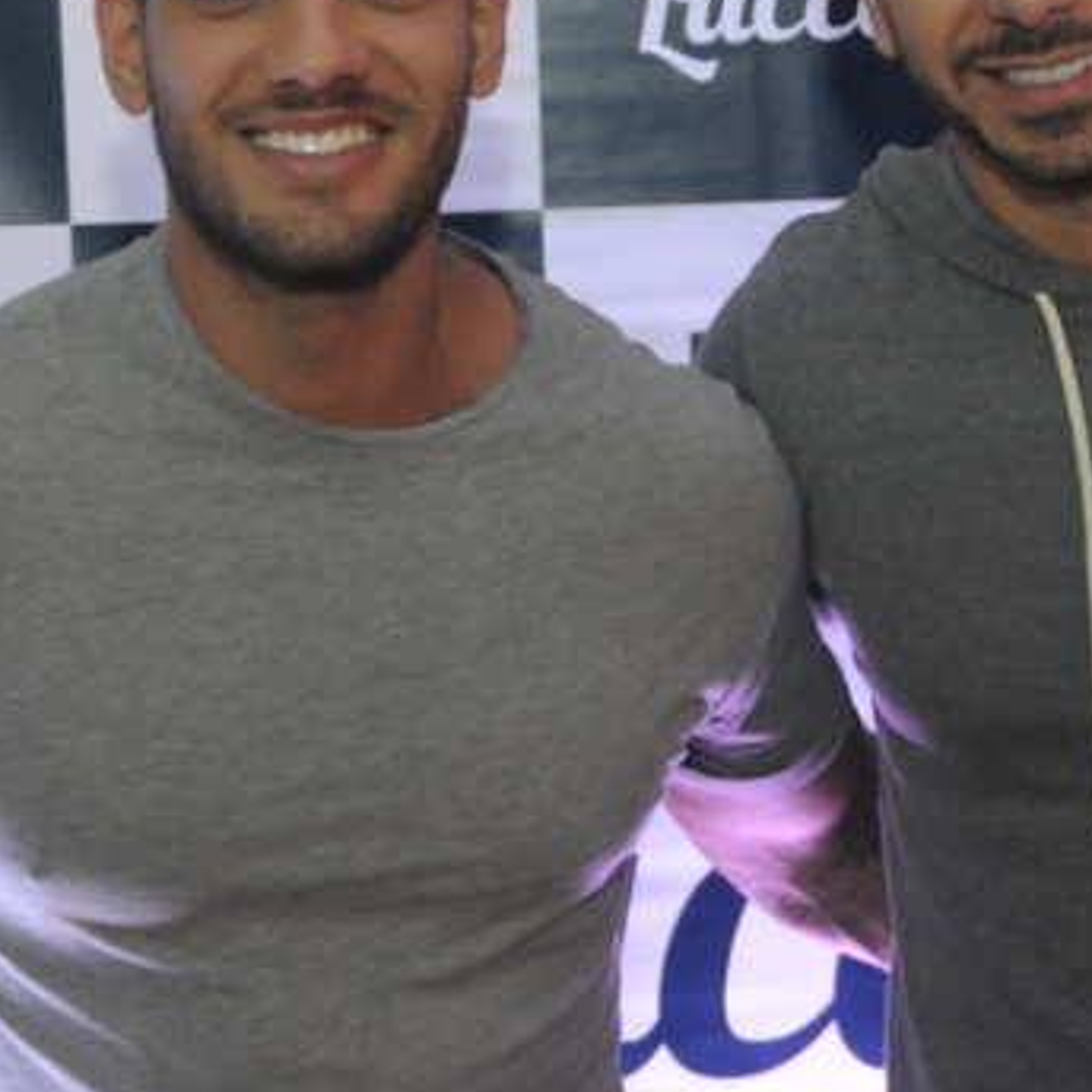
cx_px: 654
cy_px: 422
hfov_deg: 16.4
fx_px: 3783
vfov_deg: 16.4
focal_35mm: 106
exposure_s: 1/250
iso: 800
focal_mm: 28
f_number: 2.8
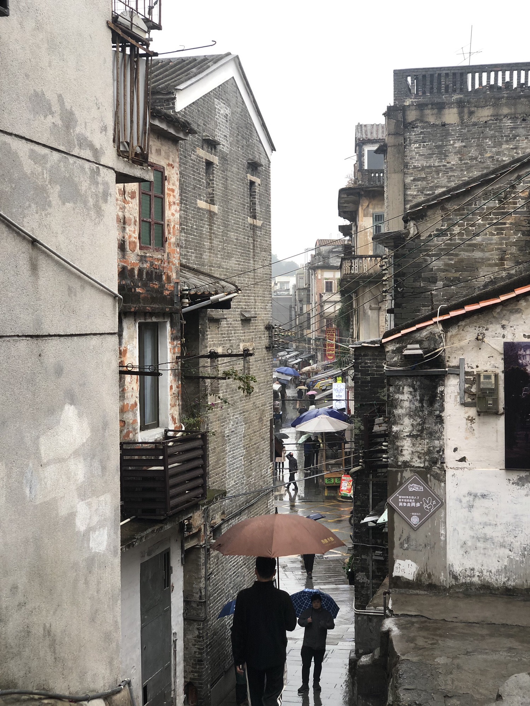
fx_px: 1062
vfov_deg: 36.8
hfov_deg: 28.0
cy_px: 353
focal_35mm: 52
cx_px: 265
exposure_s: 1/60
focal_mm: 6
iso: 25
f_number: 2.4
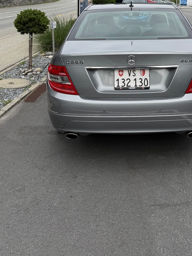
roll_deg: -3.1
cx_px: 134
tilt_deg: -8.2
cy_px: 44
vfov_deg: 41.6
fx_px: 318
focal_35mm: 43
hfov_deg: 33.2
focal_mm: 6.76
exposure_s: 1/3953
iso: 80
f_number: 1.78
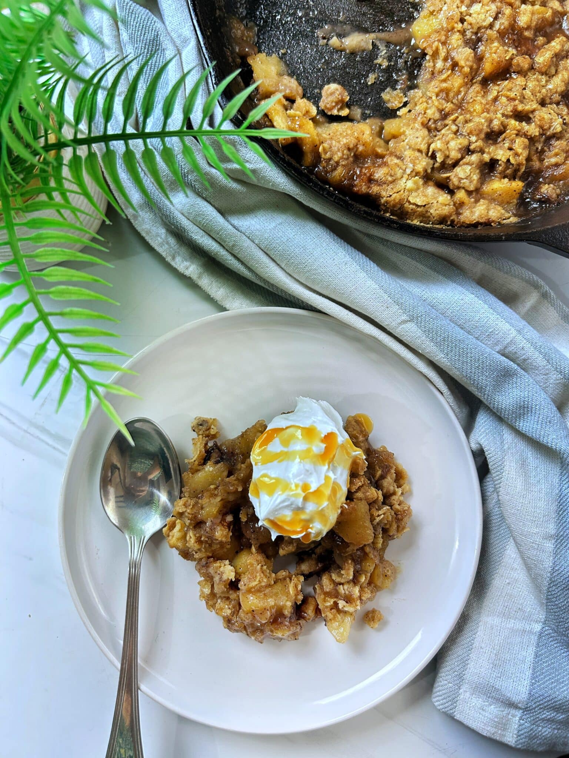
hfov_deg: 53.1
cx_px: 284
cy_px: 379
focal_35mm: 26
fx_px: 570
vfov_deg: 67.3
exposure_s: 1/50
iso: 160
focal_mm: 5.7
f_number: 1.5
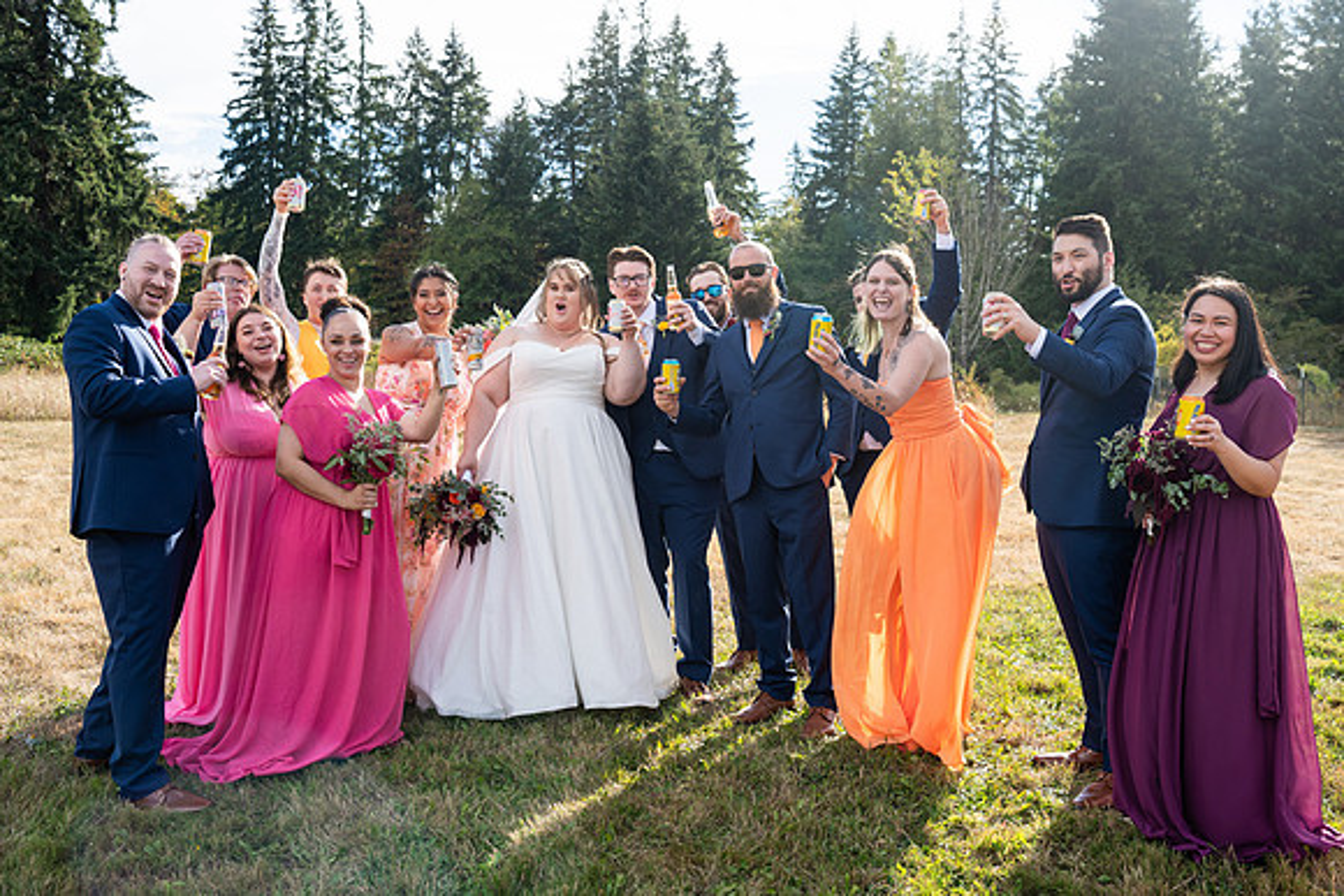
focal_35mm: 35
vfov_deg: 37.9
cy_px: 448
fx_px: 1307
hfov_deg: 54.4
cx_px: 672
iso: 250
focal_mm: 35
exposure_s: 1/800
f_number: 5
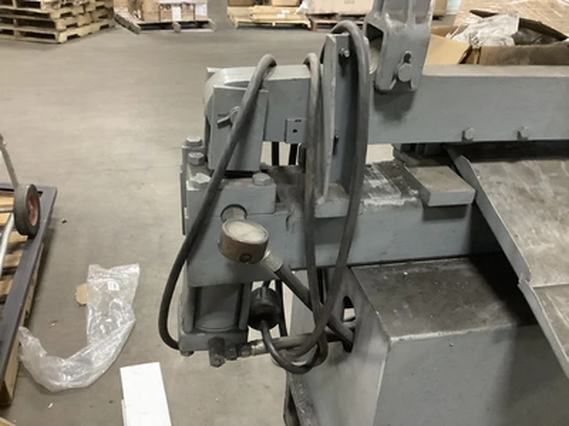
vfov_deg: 45.4
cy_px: 213
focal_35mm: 31
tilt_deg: -29.2
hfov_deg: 58.4
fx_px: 510
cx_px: 284
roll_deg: -3.8
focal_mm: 3.3
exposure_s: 1/30
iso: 500
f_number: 2.4
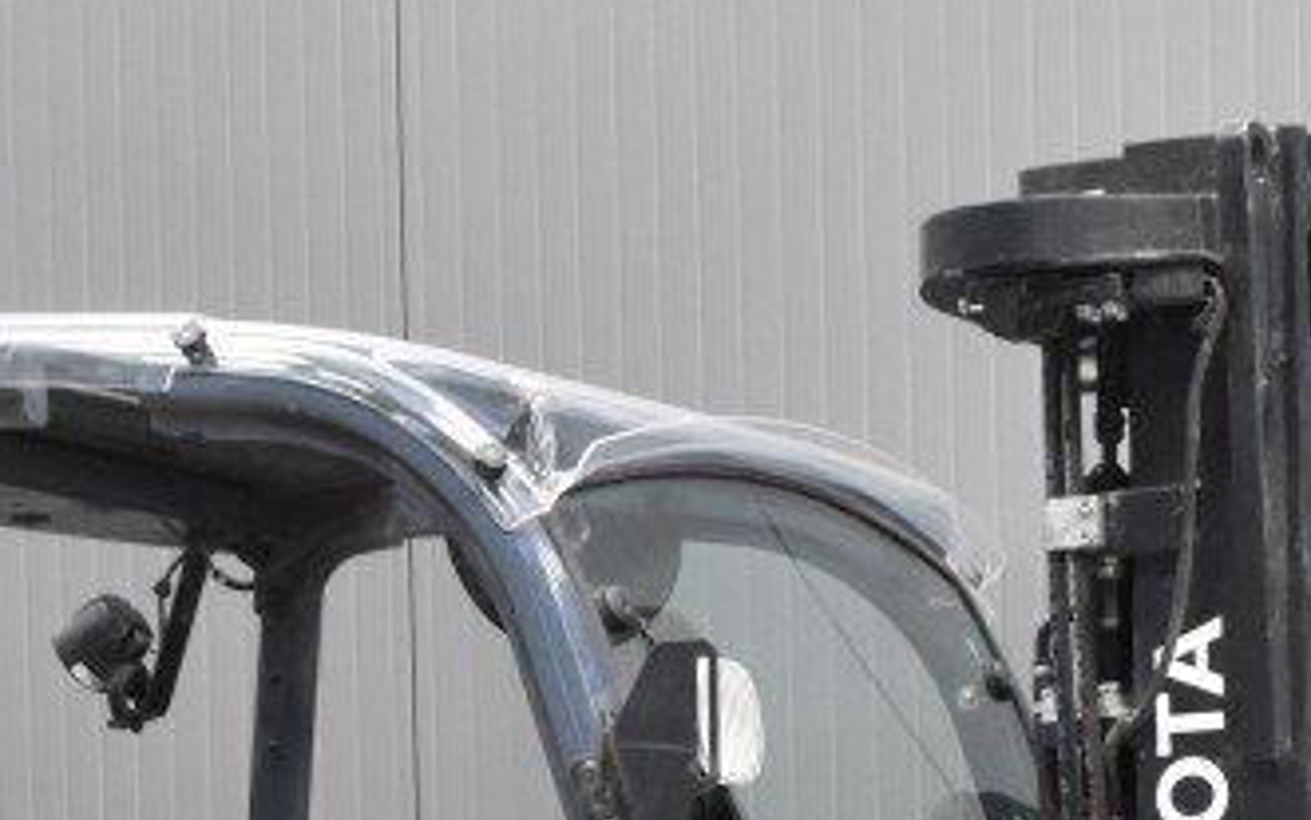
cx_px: 808
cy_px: 1466
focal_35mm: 133
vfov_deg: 9.4
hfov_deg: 15.7
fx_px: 4753
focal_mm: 24
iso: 1600
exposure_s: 1/20
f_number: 5.6
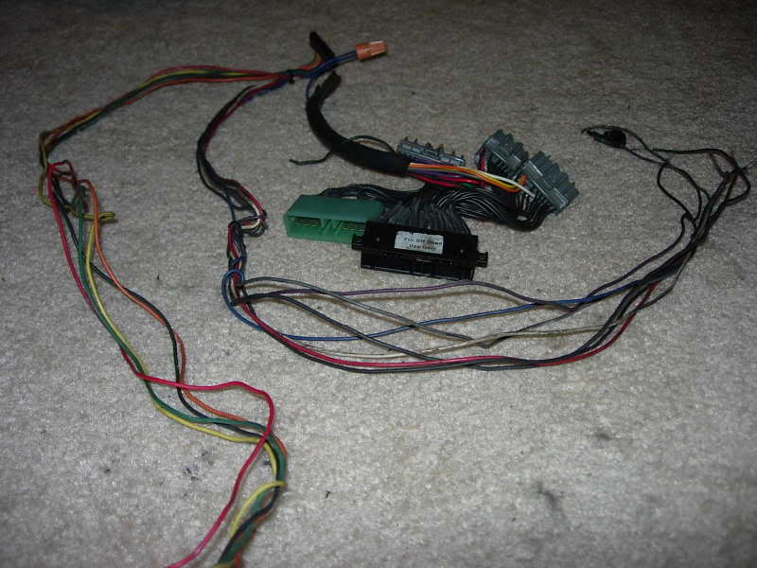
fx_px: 831
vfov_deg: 37.7
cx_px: 378
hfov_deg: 49.0
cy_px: 284
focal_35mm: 38
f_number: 2.8
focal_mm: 7.8
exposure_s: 1/64
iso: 79
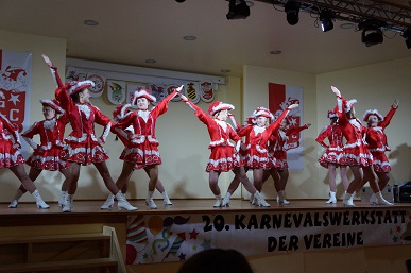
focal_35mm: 40
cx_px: 206
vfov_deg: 32.9
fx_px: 462
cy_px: 136
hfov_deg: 48.0
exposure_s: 1/160
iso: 1600
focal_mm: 27
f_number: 4
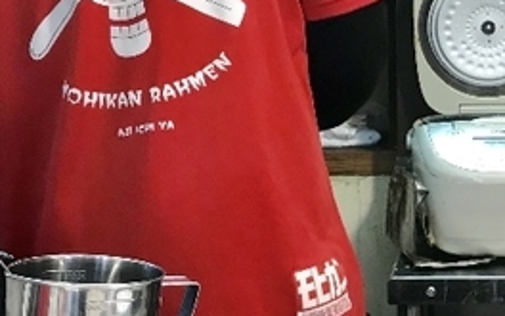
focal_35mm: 90
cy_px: 86
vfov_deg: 14.5
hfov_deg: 22.4
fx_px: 1239
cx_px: 465
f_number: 1.8
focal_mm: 3.99
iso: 40
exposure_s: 1/15
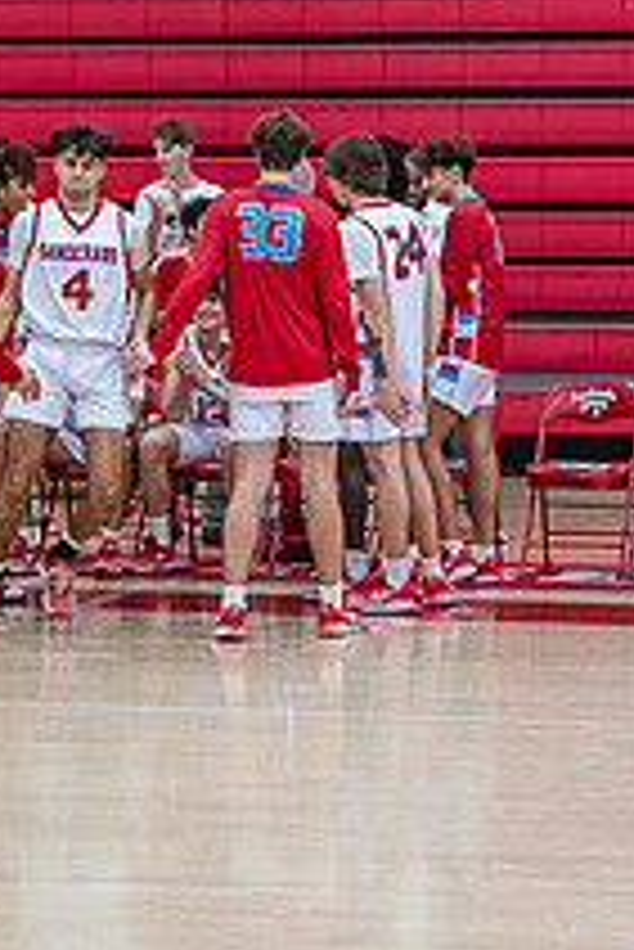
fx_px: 5433
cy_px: 351
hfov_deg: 6.7
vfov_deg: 10.0
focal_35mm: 206
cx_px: 369
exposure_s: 1/320
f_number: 4
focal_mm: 75
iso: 2000
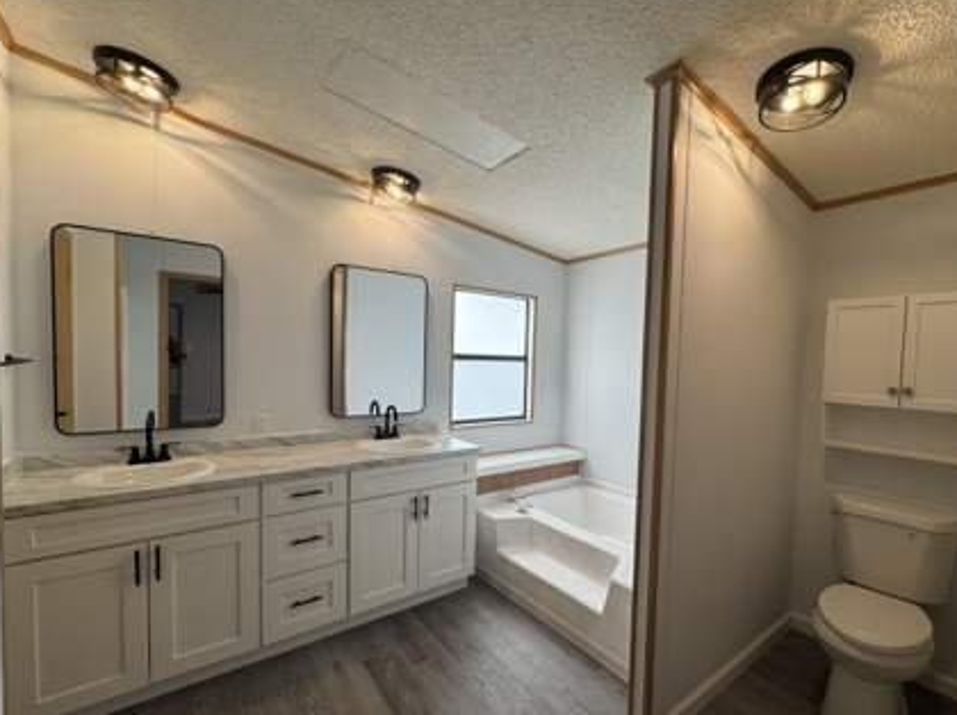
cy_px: 377
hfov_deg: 94.4
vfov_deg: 77.9
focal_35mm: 16
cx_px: 515
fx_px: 442
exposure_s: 1/120
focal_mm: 2.22
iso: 64
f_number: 2.2
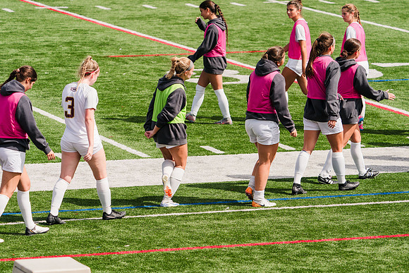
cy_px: 136
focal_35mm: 218
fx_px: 2477
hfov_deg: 9.4
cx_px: 204
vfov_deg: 6.3
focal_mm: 218
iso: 250
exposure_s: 1/1600
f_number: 5.6
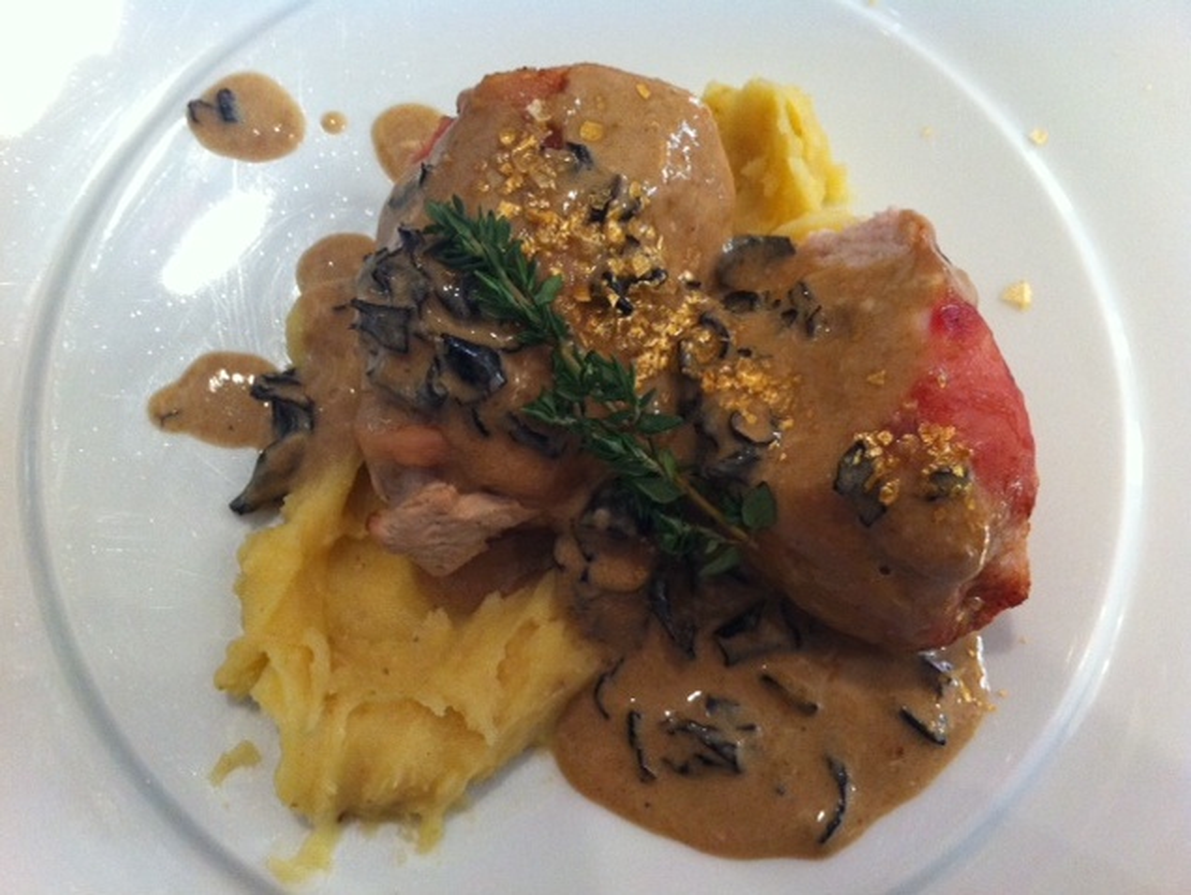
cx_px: 596
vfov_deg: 40.7
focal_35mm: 35
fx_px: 1205
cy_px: 448
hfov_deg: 52.6
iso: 250
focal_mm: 3.85
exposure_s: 1/17
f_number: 2.8
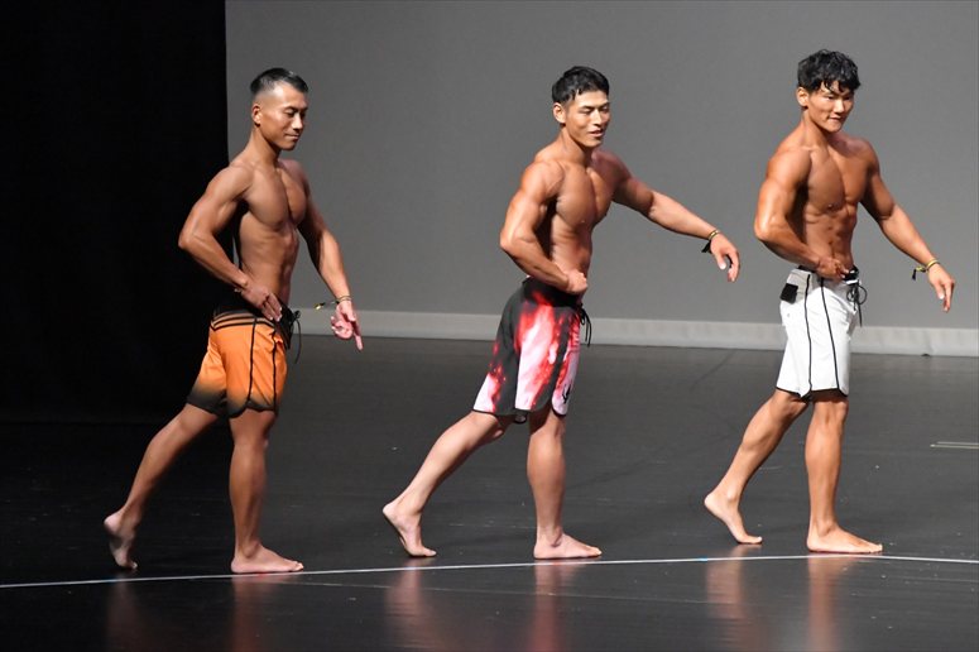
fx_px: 8562
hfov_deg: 6.5
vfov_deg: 4.4
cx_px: 490
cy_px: 326
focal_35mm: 315
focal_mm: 210
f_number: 5.6
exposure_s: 1/400
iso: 11400
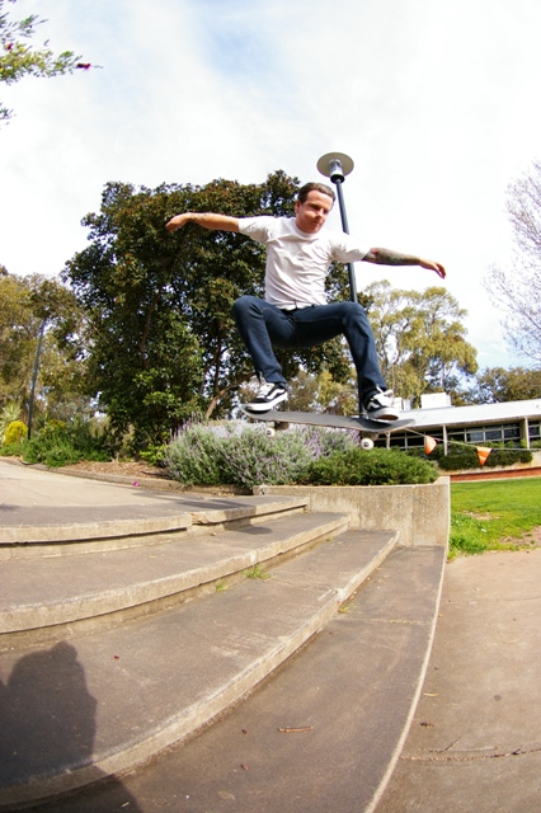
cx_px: 270
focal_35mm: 15
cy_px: 406
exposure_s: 1/500
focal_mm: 10
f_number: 4.5
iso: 200
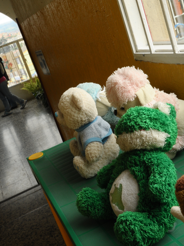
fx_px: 361
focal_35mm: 51
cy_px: 124
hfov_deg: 28.5
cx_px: 83
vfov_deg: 37.5
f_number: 22
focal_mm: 35
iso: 1250
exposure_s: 1/50
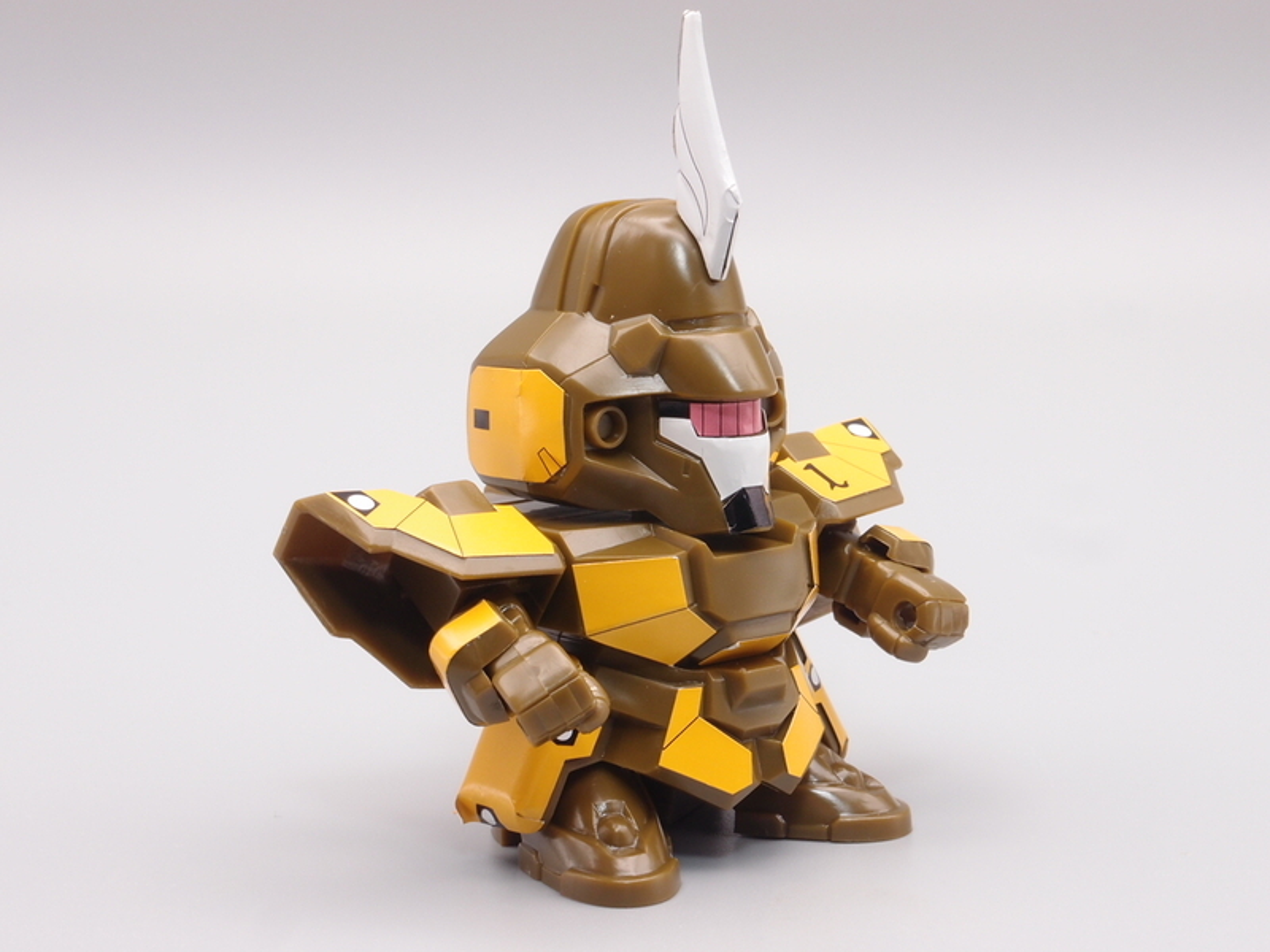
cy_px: 476
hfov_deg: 23.3
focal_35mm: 84
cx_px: 635
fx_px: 3082
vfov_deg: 17.6
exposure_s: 1/4
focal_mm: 18.15
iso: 100
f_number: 8
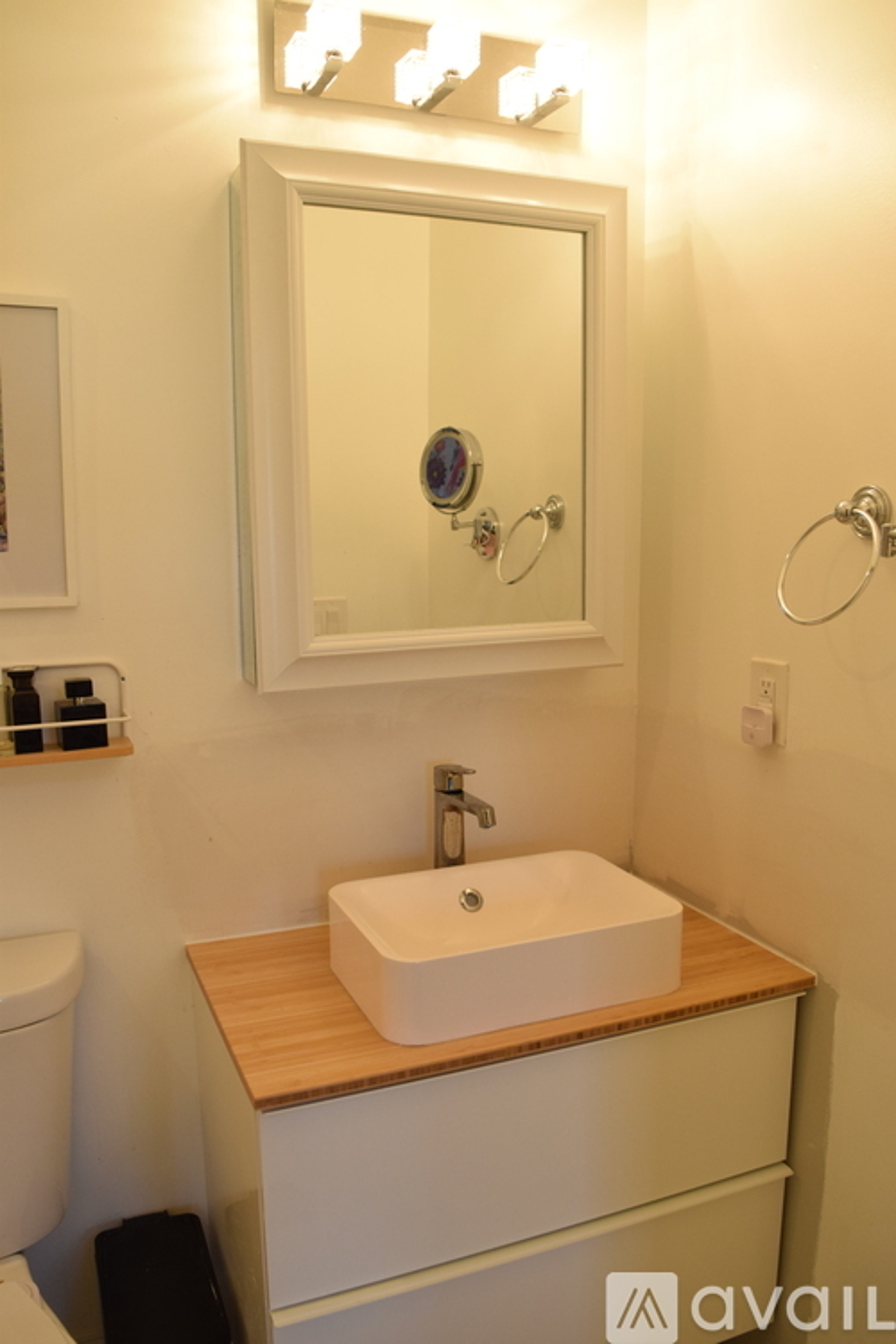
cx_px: 448
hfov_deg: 47.9
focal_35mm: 27
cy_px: 672
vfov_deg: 67.4
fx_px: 1008
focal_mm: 18
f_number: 5.6
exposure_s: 1/125
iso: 800
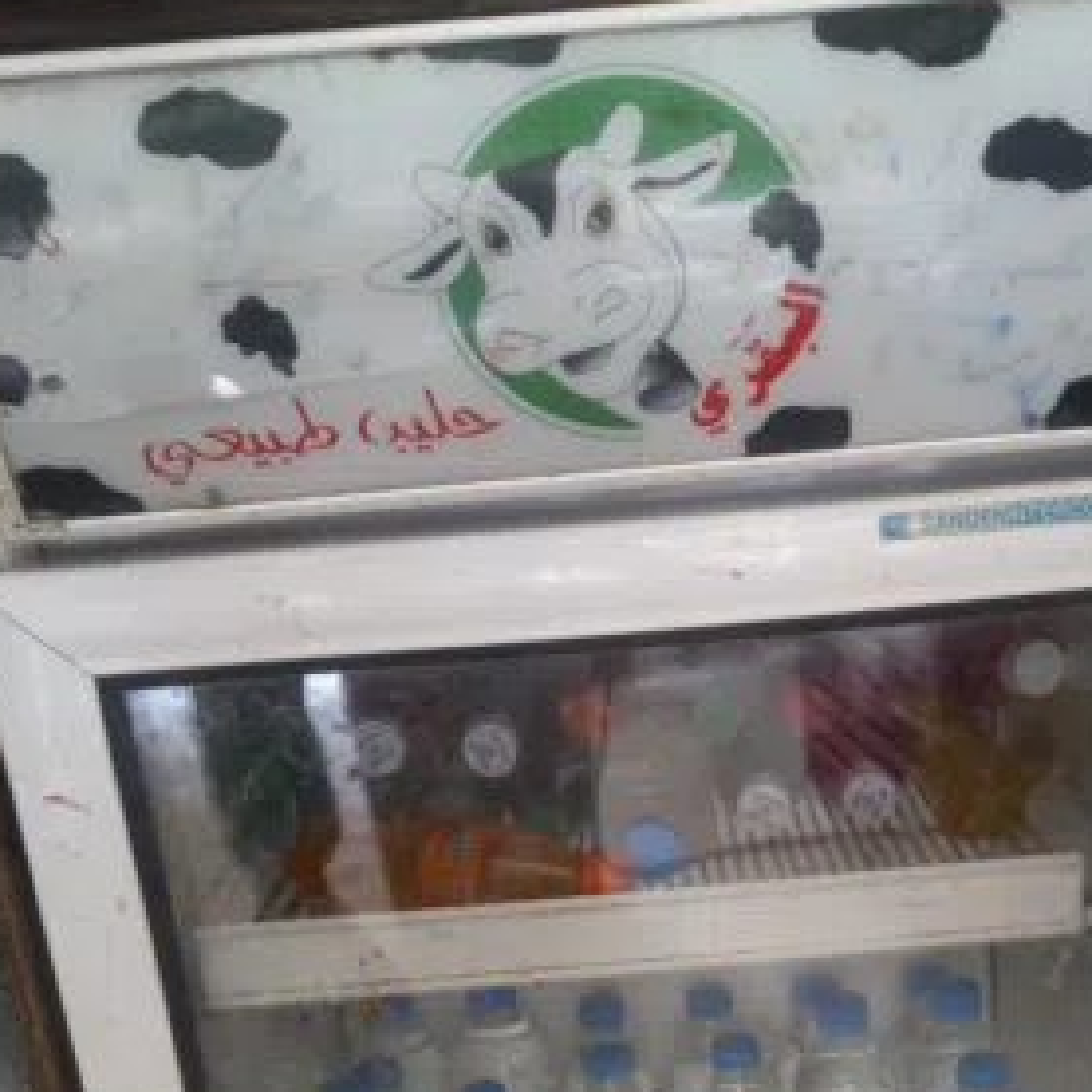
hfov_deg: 36.5
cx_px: 706
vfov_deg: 34.6
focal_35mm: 46
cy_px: 999
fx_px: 1642
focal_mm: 3.94
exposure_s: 1/60
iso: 320
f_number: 1.8
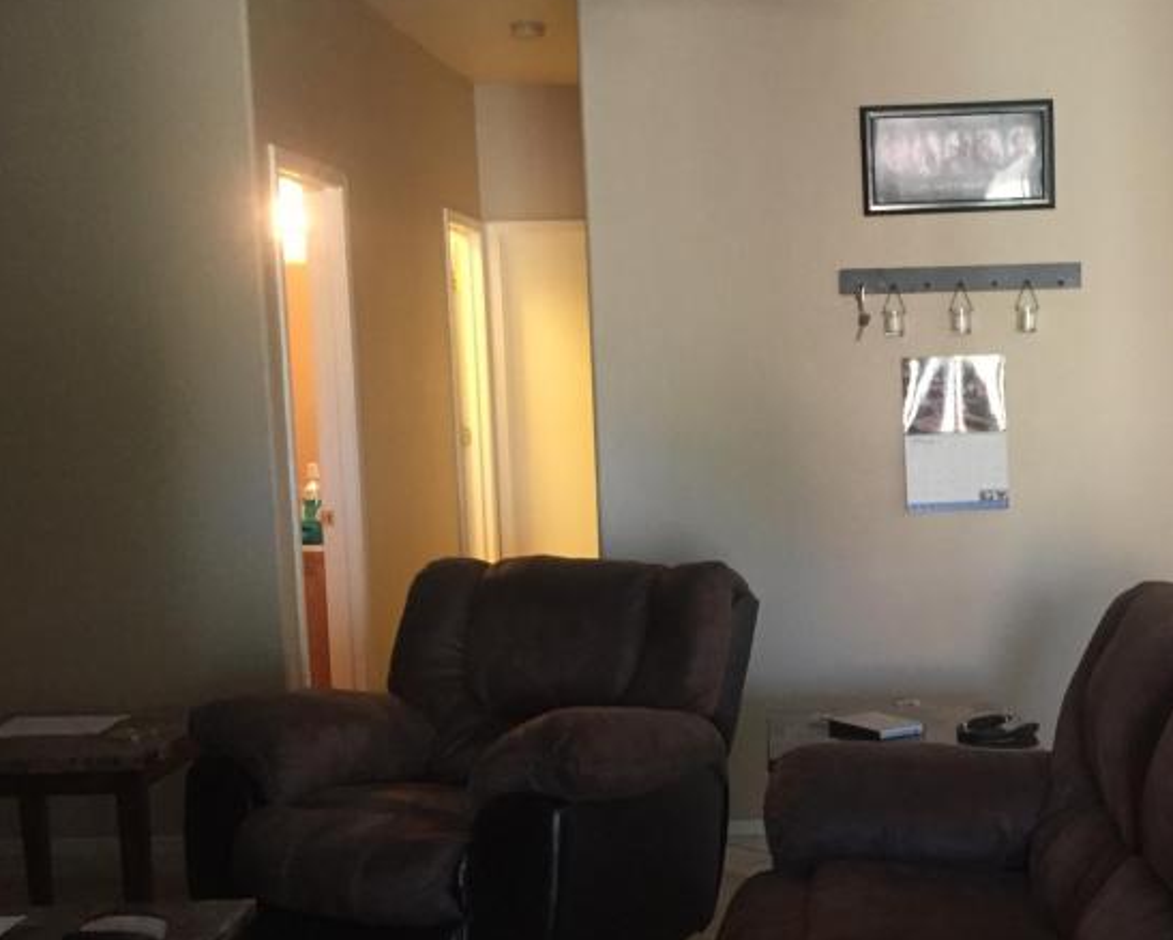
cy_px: 569
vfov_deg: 28.6
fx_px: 1841
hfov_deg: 34.6
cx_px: 886
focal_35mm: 53
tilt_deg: -8.0
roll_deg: +0.6
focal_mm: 4.15
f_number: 2.2
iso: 250
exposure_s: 1/24
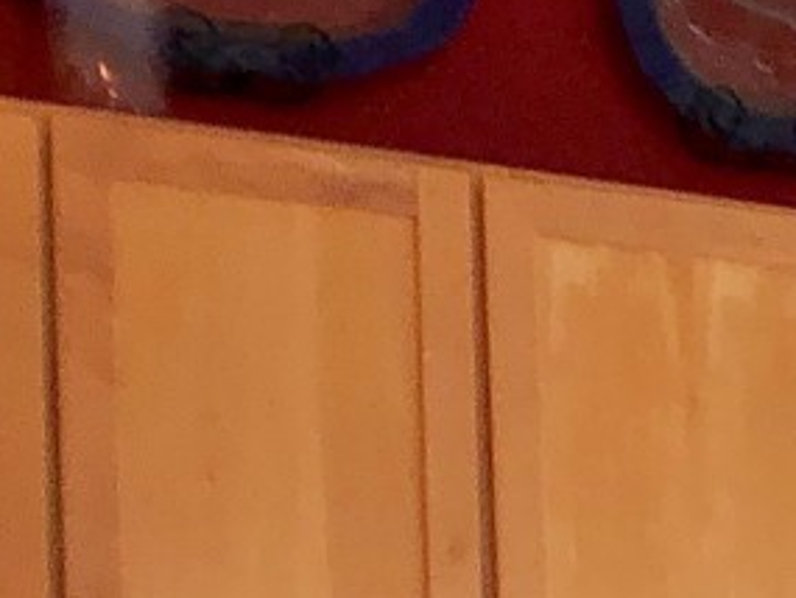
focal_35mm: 201
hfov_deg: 9.1
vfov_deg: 7.1
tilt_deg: -2.4
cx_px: 1740
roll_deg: +1.7
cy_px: 1280
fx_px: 4624
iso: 25
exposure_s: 1/30
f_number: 1.8
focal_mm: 3.99
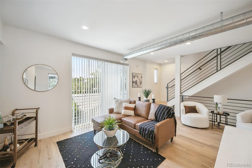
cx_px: 126
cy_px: 84
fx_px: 98
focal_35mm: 14
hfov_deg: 104.3
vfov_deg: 81.2
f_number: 7.1
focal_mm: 14
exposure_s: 1/100
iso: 400
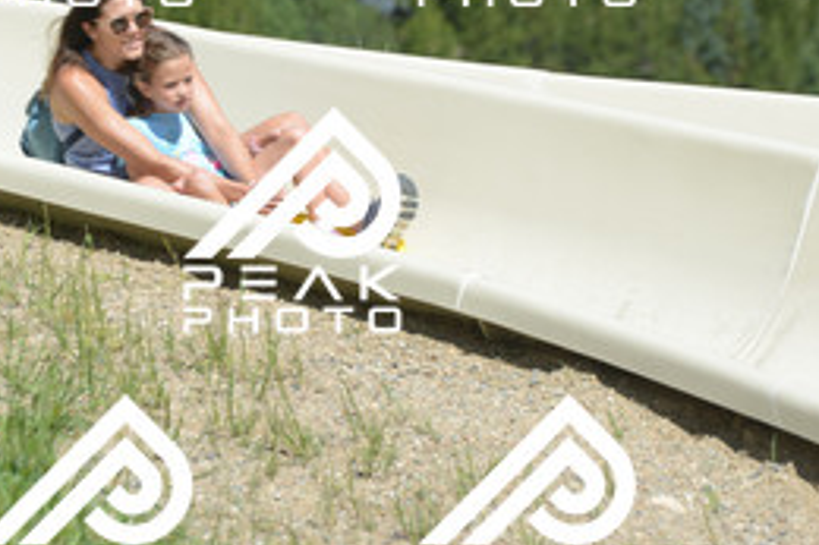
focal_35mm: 300
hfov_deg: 6.9
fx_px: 6820
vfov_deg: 4.6
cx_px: 306
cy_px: 200
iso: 200
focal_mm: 195
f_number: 6.3
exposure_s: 1/640
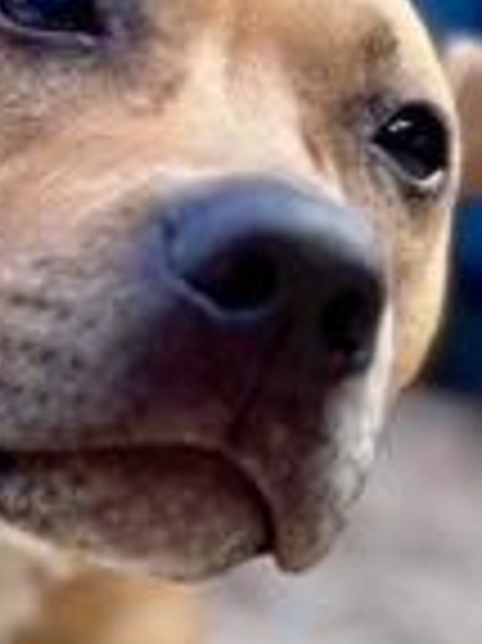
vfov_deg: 20.4
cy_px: 603
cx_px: -95
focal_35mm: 94
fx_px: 1748
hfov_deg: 15.2
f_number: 1.78
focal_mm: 6.76
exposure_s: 1/495
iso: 80
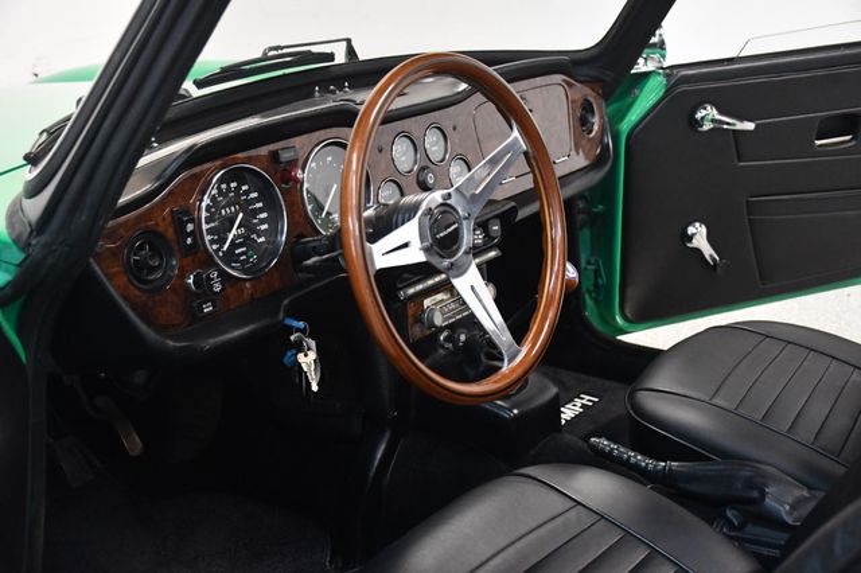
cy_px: 286
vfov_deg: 28.0
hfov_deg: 41.1
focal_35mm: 48
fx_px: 1147
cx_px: 430
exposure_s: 1/80
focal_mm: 32
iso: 3200
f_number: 4
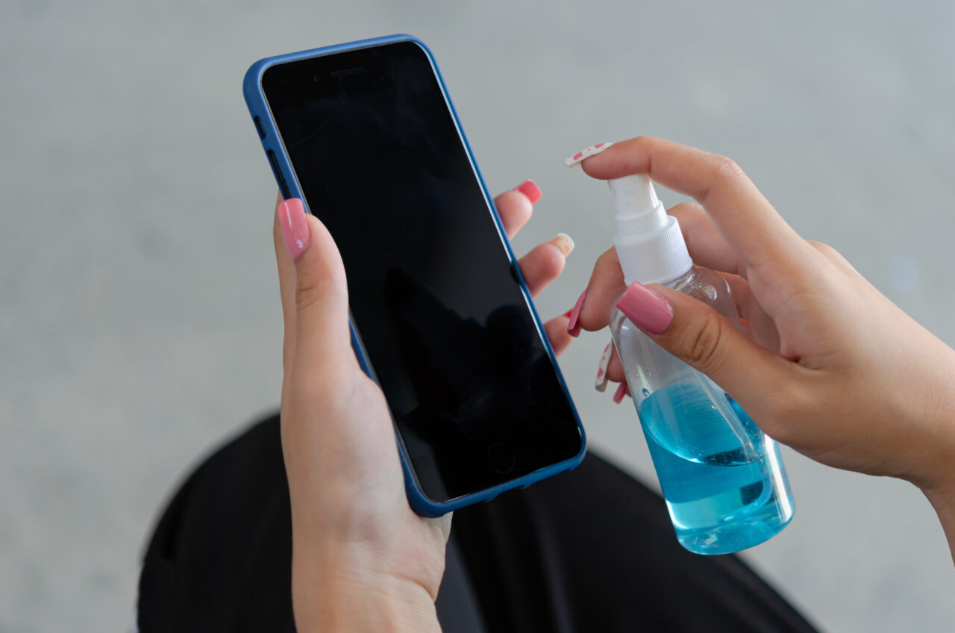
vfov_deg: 15.1
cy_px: 316
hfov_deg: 22.7
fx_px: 2383
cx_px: 478
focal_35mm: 90
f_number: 2.8
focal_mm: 60
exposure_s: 1/250
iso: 250
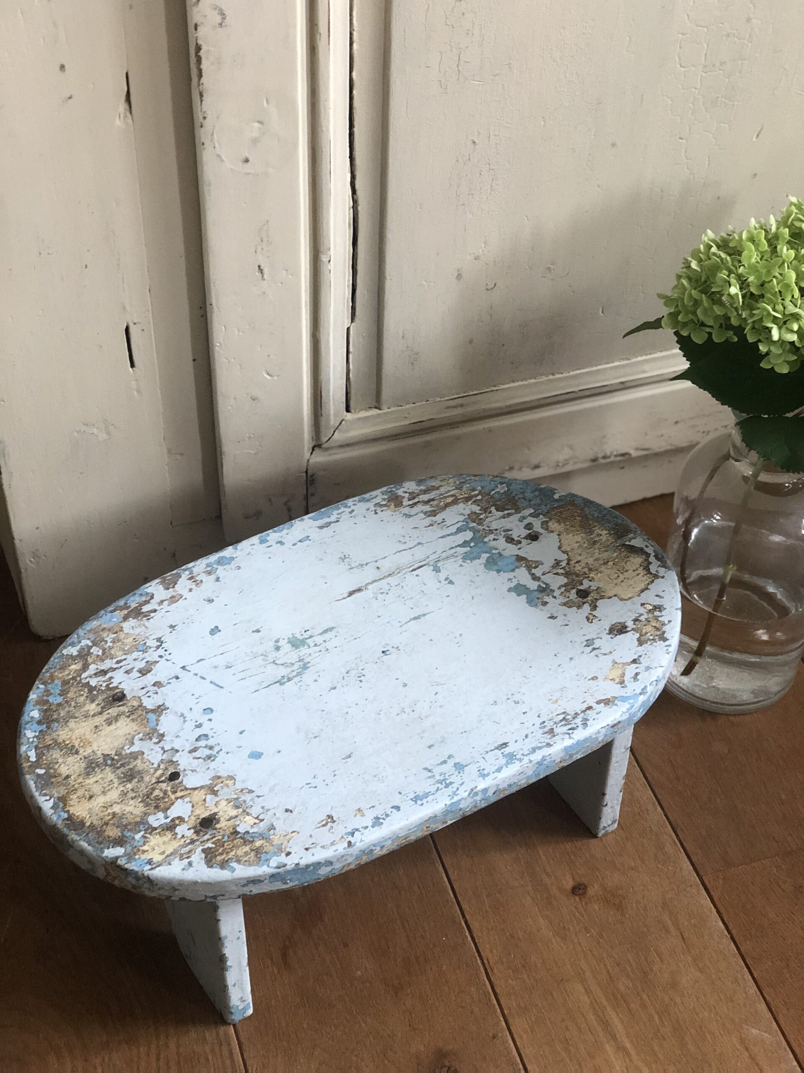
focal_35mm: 52
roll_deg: -1.4
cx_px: 402
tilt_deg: -44.2
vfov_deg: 36.8
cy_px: 536
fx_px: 1610
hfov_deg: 28.0
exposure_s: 1/24
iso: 160
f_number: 2.4
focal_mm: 6
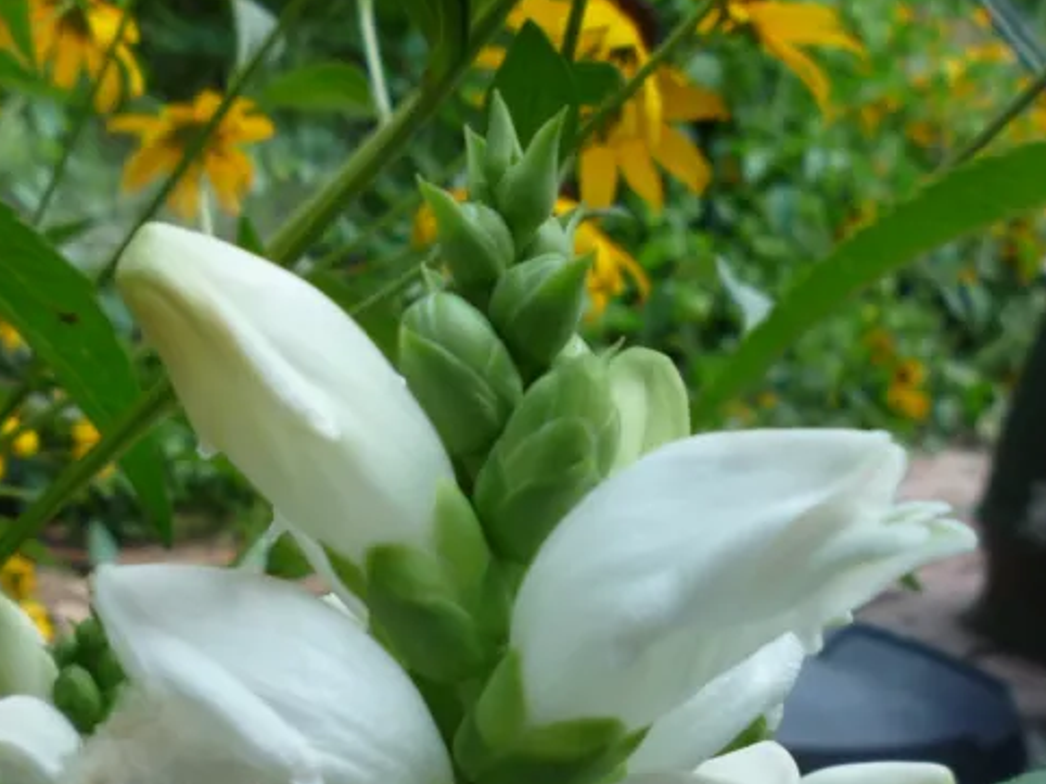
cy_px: 756
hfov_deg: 28.2
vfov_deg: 21.0
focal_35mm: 68
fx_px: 2054
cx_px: 280
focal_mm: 5.2
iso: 100
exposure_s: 1/125
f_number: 4
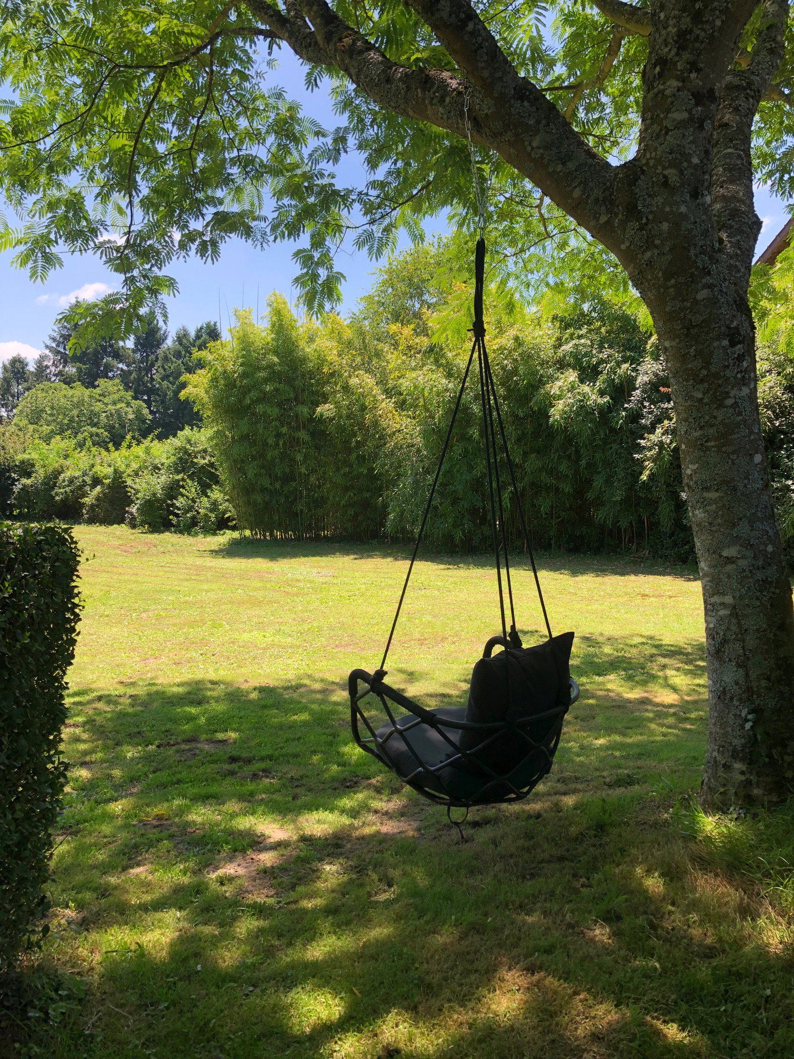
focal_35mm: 28
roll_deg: -2.0
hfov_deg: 49.7
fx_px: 856
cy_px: 530
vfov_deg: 63.4
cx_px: 397
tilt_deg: -3.6
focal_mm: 3.99
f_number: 1.8
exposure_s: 1/475
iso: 20
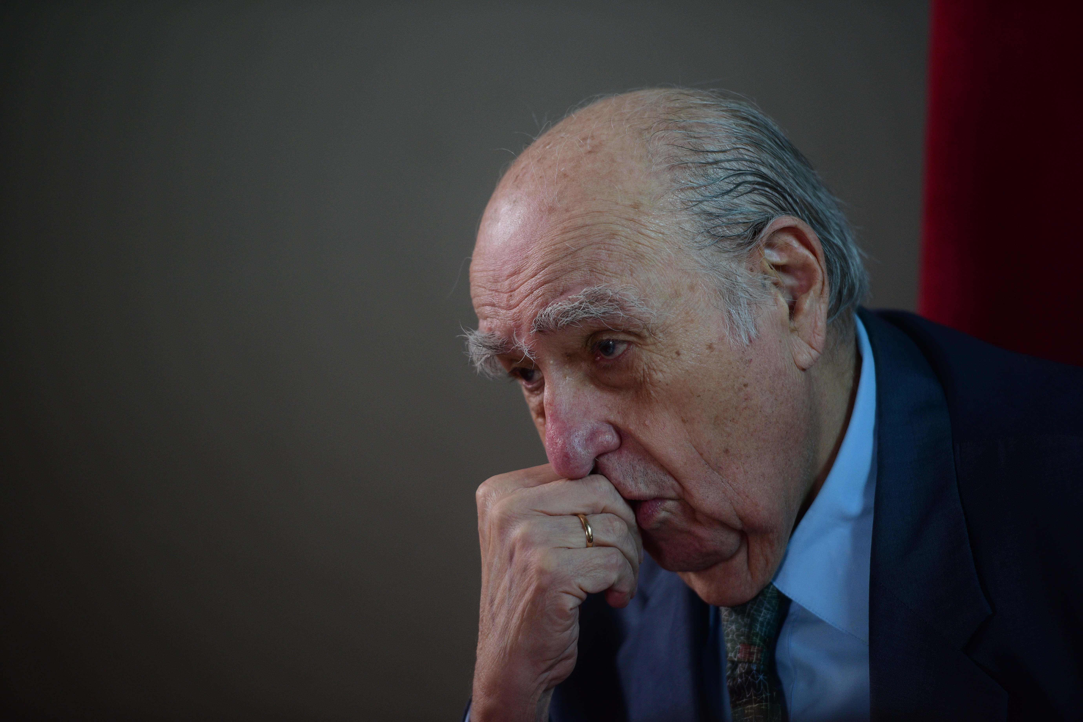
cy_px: 361
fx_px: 6016
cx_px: 542
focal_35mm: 200
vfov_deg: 6.9
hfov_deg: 10.3
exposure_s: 1/160
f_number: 2.8
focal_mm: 200
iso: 800
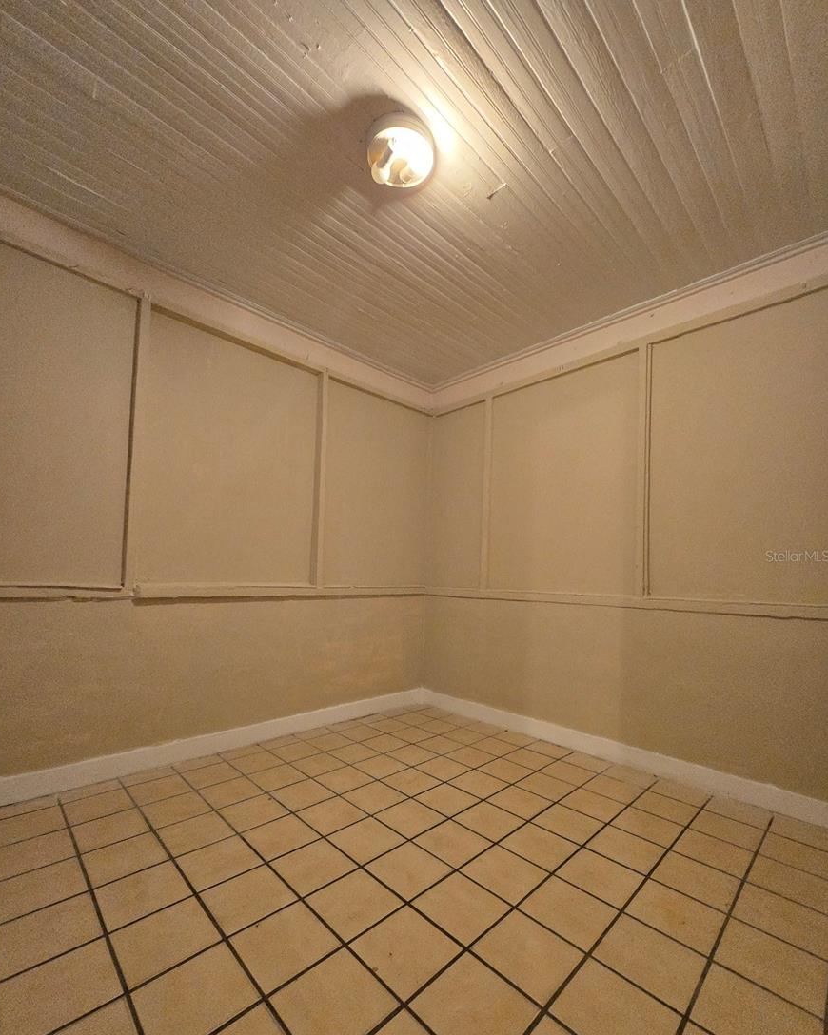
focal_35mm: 14
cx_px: 404
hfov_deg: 88.0
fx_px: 429
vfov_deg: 100.5
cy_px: 556
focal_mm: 1.7
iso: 400
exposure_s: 1/60
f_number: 2.2
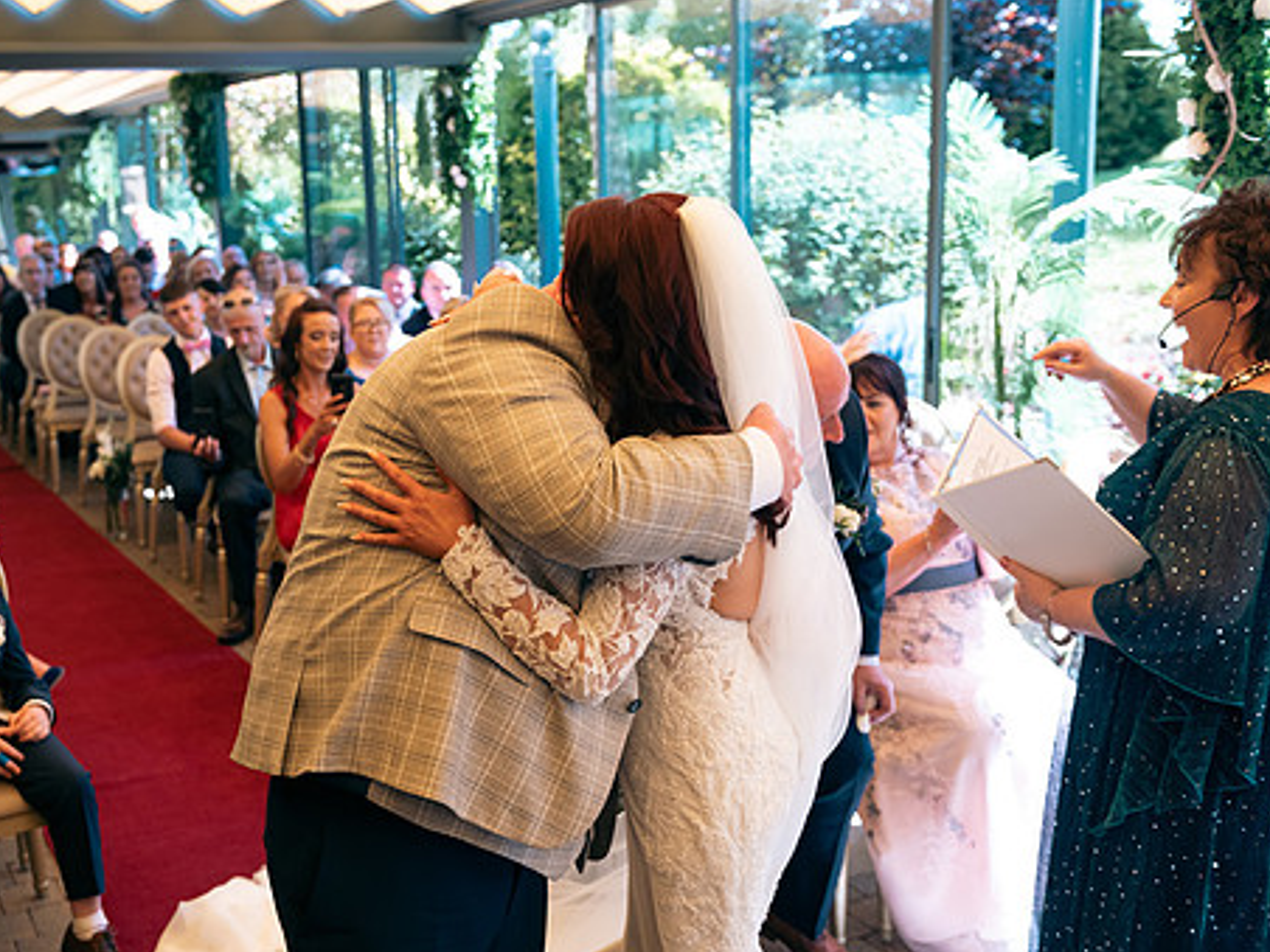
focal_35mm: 42
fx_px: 1541
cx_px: 483
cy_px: 470
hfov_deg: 44.5
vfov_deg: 34.3
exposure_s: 1/250
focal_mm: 34
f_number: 3.5
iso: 250
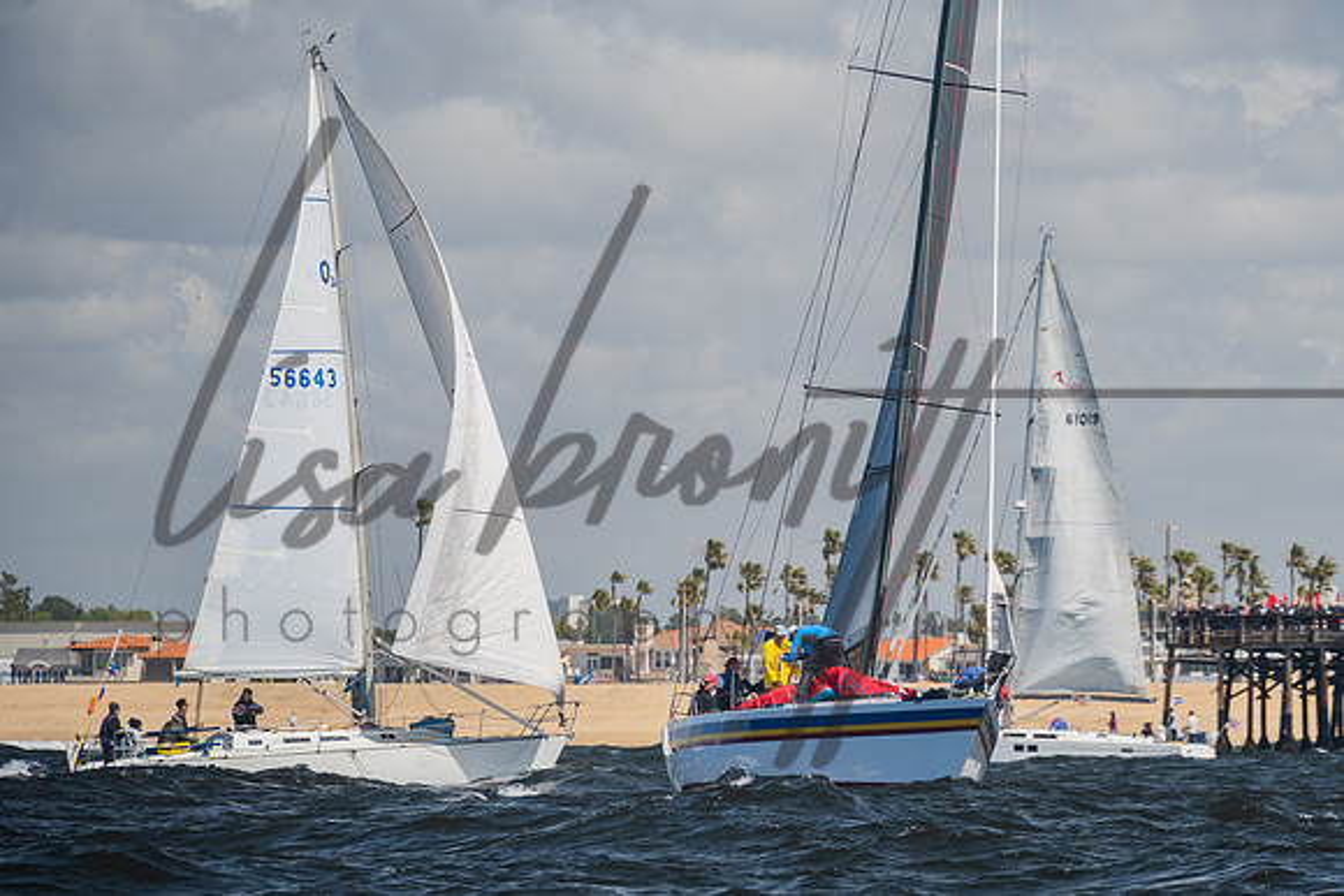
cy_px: 561
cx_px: 878
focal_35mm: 273
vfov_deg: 5.0
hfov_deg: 7.5
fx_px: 10185
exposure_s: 1/250
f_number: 6.3
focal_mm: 200
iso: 100
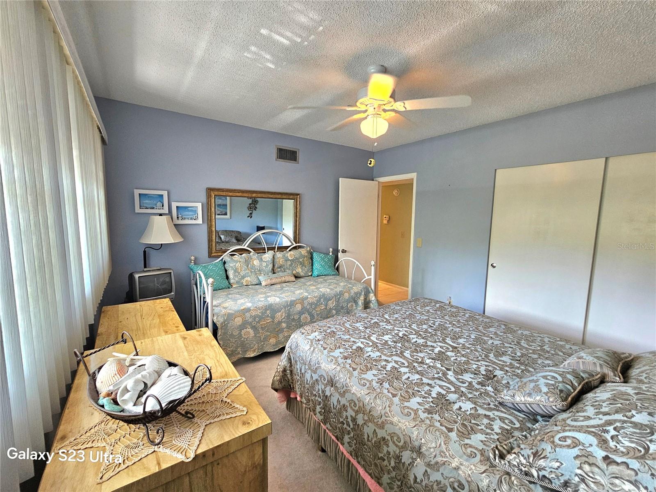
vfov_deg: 89.9
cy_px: 246
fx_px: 246
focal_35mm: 13
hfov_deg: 106.2
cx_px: 328
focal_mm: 2.2
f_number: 2.2
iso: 250
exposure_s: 1/60.2
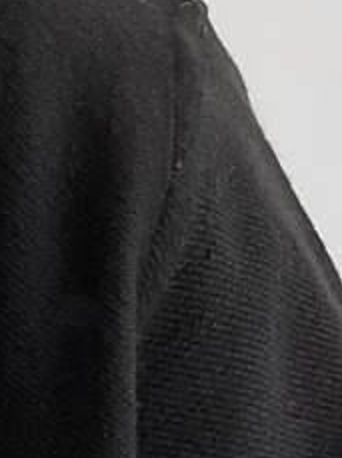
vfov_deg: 8.4
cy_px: 1302
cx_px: 8
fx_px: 2682
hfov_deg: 7.3
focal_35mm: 203
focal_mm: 3
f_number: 1.8
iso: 50
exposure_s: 1/120
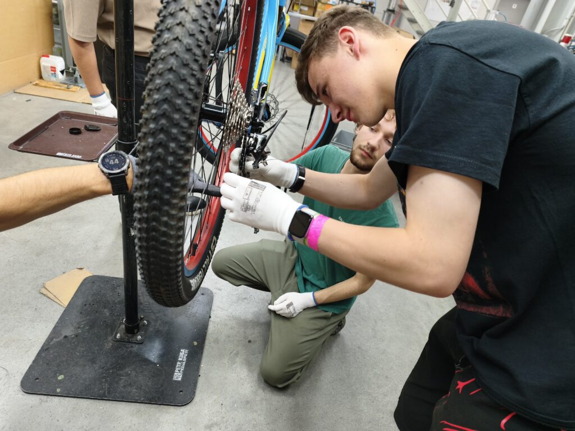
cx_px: 288
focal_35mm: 23
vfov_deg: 58.9
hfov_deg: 73.9
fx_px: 382
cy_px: 216
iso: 200
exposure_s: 1/99.9
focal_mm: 6.45
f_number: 1.62
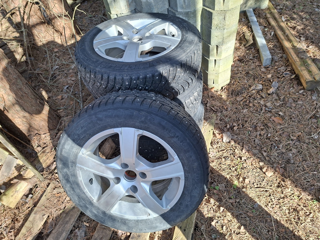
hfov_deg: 73.9
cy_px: 120
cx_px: 160
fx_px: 213
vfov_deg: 58.9
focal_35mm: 23
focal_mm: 5.54
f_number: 1.8
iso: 50
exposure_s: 1/188
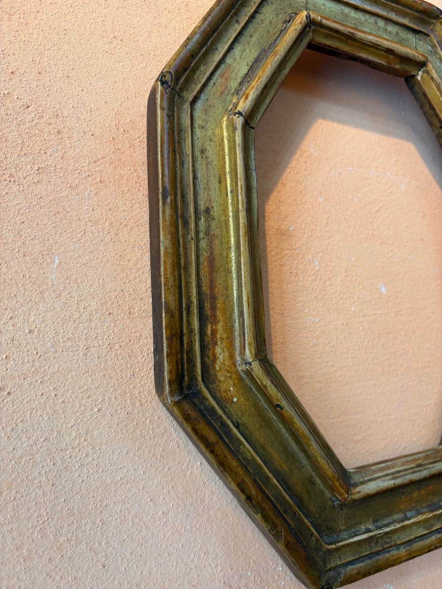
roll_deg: +2.7
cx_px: 221
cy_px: 294
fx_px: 443
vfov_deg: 67.3
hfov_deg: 53.1
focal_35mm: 26
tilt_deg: +10.0
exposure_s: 1/50
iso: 100
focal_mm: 5.96
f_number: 1.6
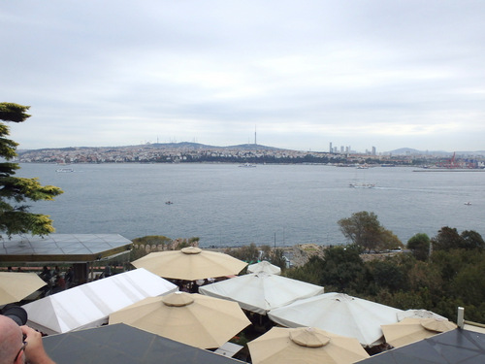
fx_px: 392
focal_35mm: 28
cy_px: 182
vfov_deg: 49.7
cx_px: 242
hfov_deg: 63.4
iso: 125
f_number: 3.9
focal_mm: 5
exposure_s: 1/640
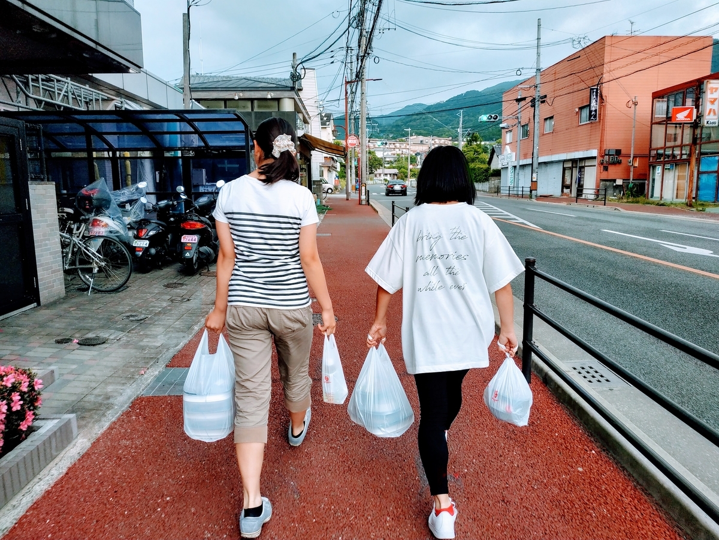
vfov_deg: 56.8
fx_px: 498
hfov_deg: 71.6
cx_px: 360
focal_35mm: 24
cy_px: 270
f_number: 1.9
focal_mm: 3.94
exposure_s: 1/141
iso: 100
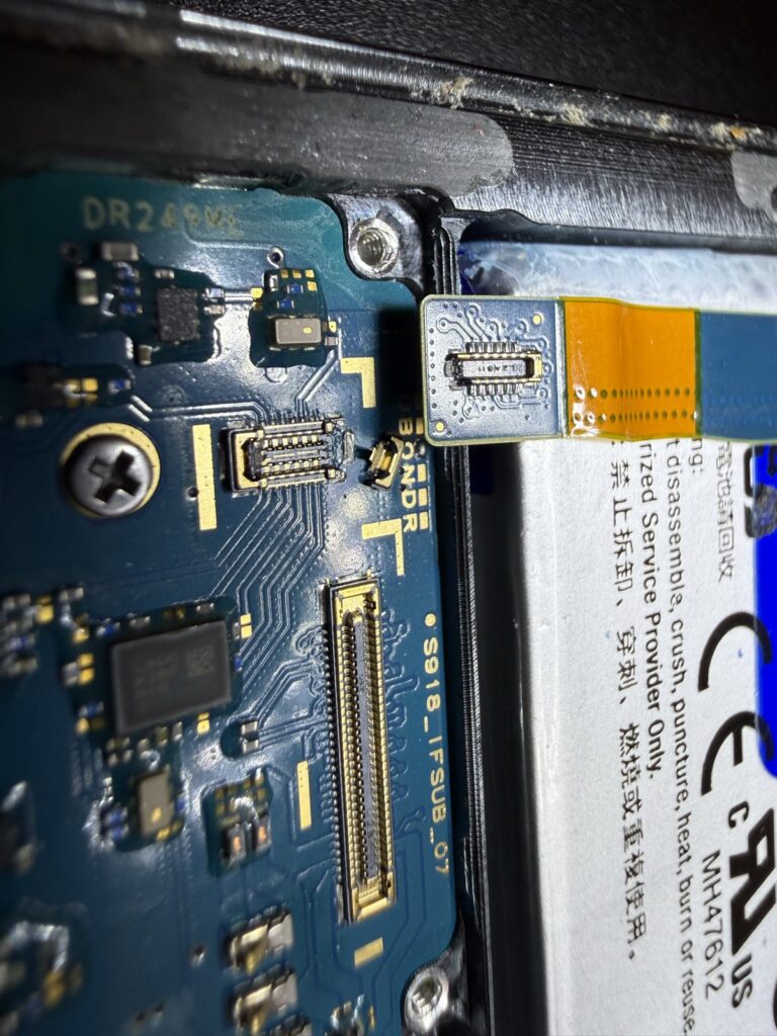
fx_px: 718
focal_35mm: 24
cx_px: 388
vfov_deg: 71.6
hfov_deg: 56.8
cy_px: 518
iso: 40
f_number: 2.2
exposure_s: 1/697
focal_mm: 2.22
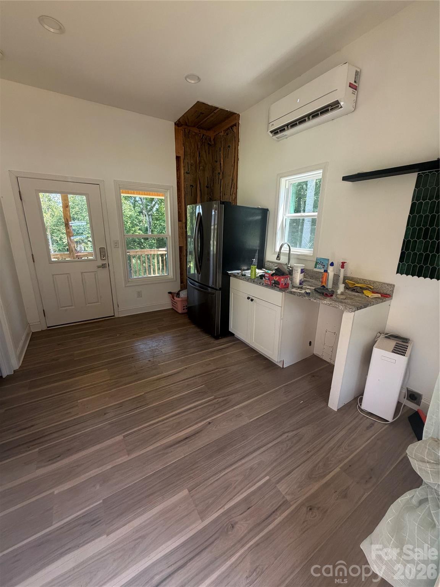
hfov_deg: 85.7
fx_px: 237
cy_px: 294
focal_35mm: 14
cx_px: 220
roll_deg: -0.9
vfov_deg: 102.1
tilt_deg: -14.3
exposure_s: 1/121
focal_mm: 2.22
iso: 160
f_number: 2.2
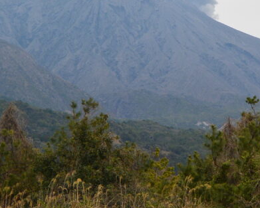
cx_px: 192
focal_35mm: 150
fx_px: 1155
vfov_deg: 10.2
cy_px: 11
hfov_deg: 12.8
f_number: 5
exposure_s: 1/320
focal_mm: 22.9
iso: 160
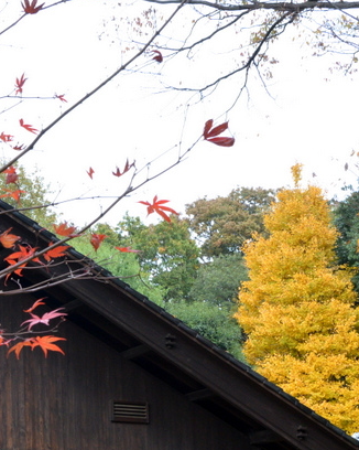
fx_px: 1249
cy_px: 404
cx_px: -33
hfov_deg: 15.9
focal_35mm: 94
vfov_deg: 20.0
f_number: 11
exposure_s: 1/40
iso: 1250
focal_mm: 34
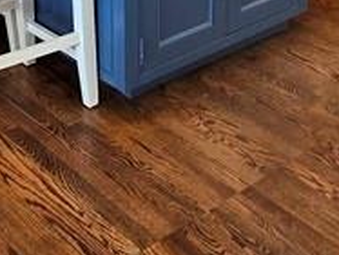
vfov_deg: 18.3
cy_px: -136
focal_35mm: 71
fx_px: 697
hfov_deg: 27.3
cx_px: 198
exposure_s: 1/60
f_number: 2.2
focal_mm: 2.2
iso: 160
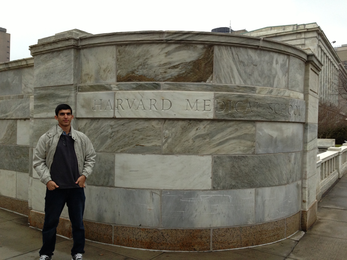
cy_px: 130
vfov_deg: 42.9
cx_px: 174
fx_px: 331
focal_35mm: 33
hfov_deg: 55.4
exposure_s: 1/120
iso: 125
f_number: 2.4
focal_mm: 4.13
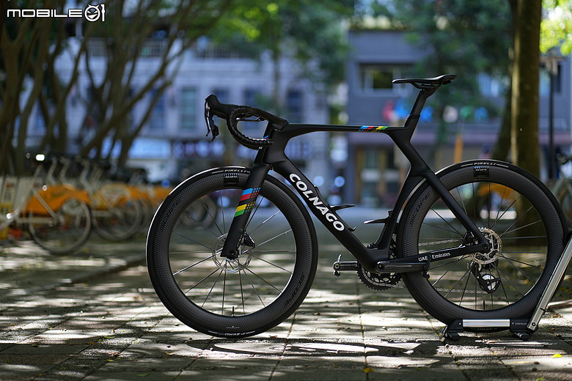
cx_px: 286
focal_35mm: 85
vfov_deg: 16.1
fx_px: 1350
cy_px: 190
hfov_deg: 23.9
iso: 100
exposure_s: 1/320
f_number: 1.8
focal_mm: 85
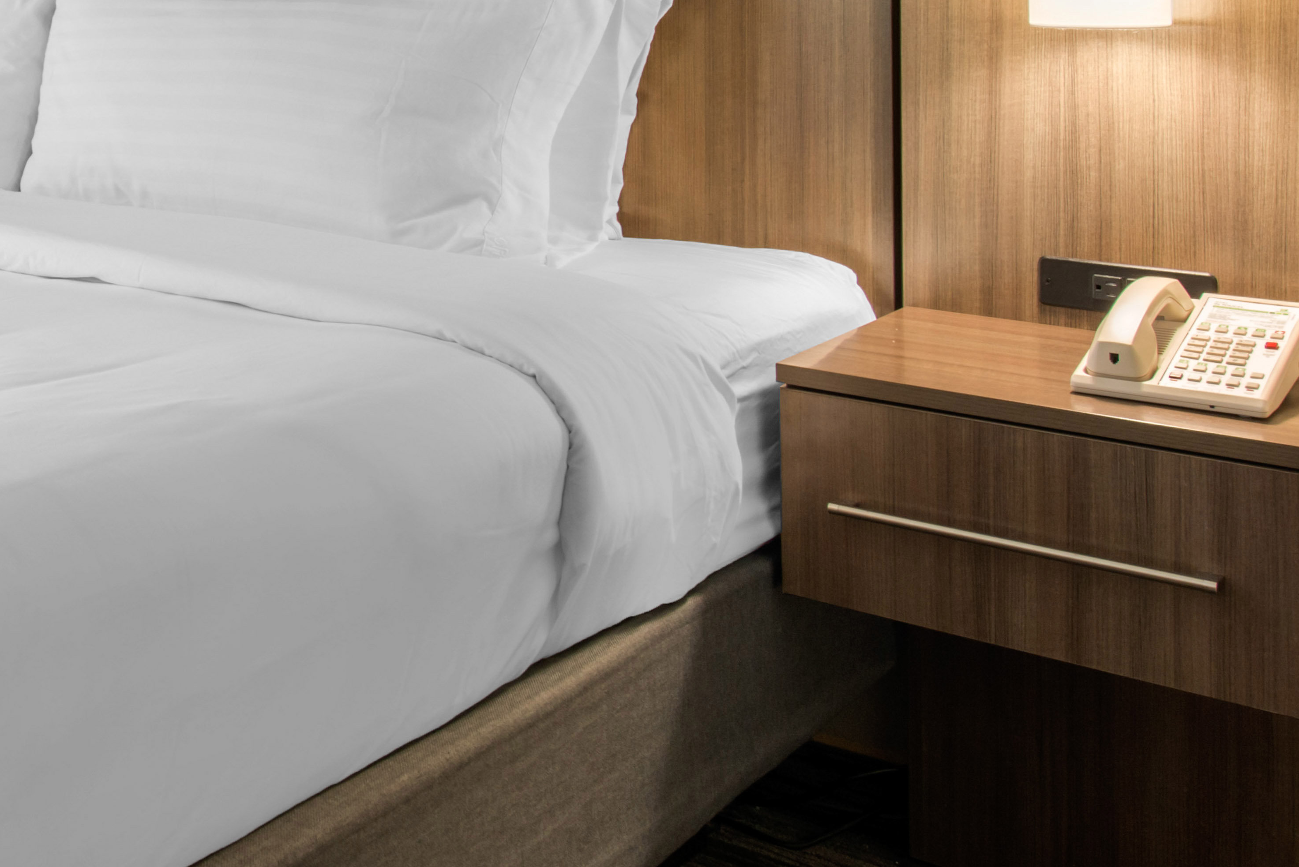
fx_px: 1805
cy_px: 108
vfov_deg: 26.2
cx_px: -142
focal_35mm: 50
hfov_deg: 34.1
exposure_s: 1/20
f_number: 11
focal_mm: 20
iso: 400
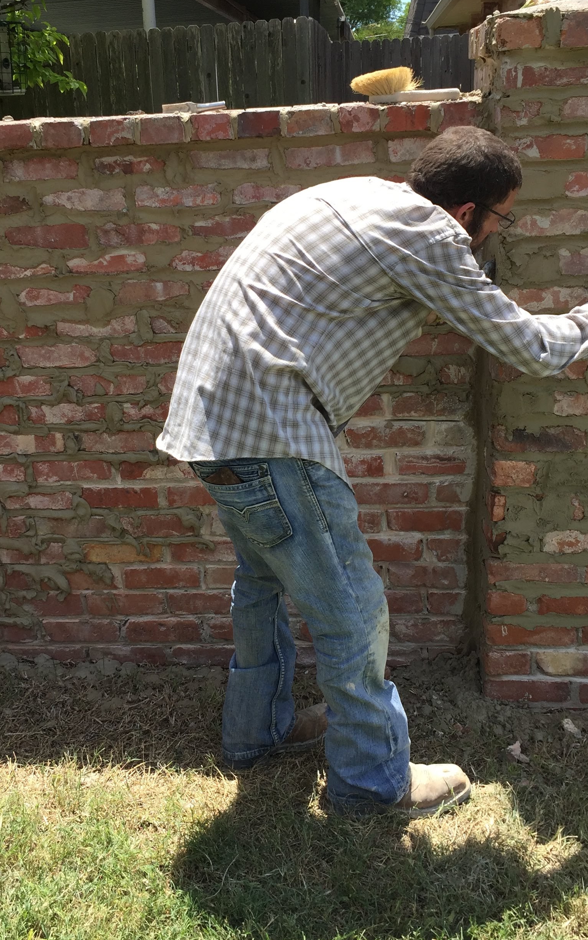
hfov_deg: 31.2
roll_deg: +2.6
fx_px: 1051
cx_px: 255
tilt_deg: -19.5
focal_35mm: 41
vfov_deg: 48.2
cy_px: 440
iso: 32
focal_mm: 4.15
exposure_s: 1/879
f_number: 2.2
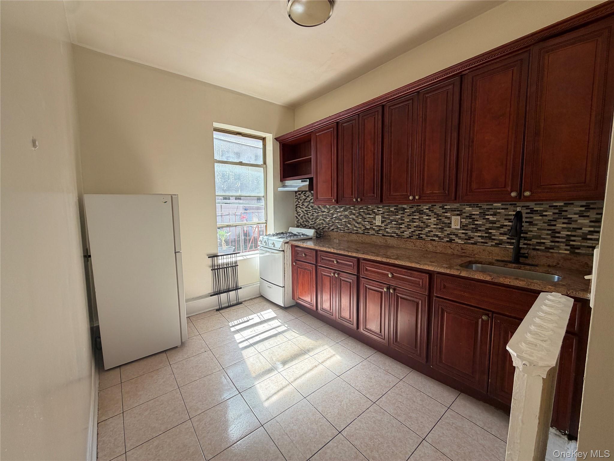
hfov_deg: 102.1
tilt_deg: -5.5
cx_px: 307
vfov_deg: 85.7
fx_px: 248
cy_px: 230
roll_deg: +0.9
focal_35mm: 14
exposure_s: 1/142
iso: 64
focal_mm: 2.22
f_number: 2.2
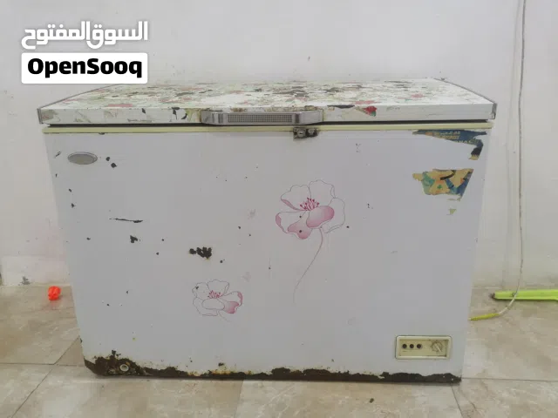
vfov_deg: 45.4
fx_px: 500
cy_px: 209
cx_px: 279
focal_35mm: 31
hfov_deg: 58.4
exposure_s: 1/33.3
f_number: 1.8
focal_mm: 5.3
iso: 125
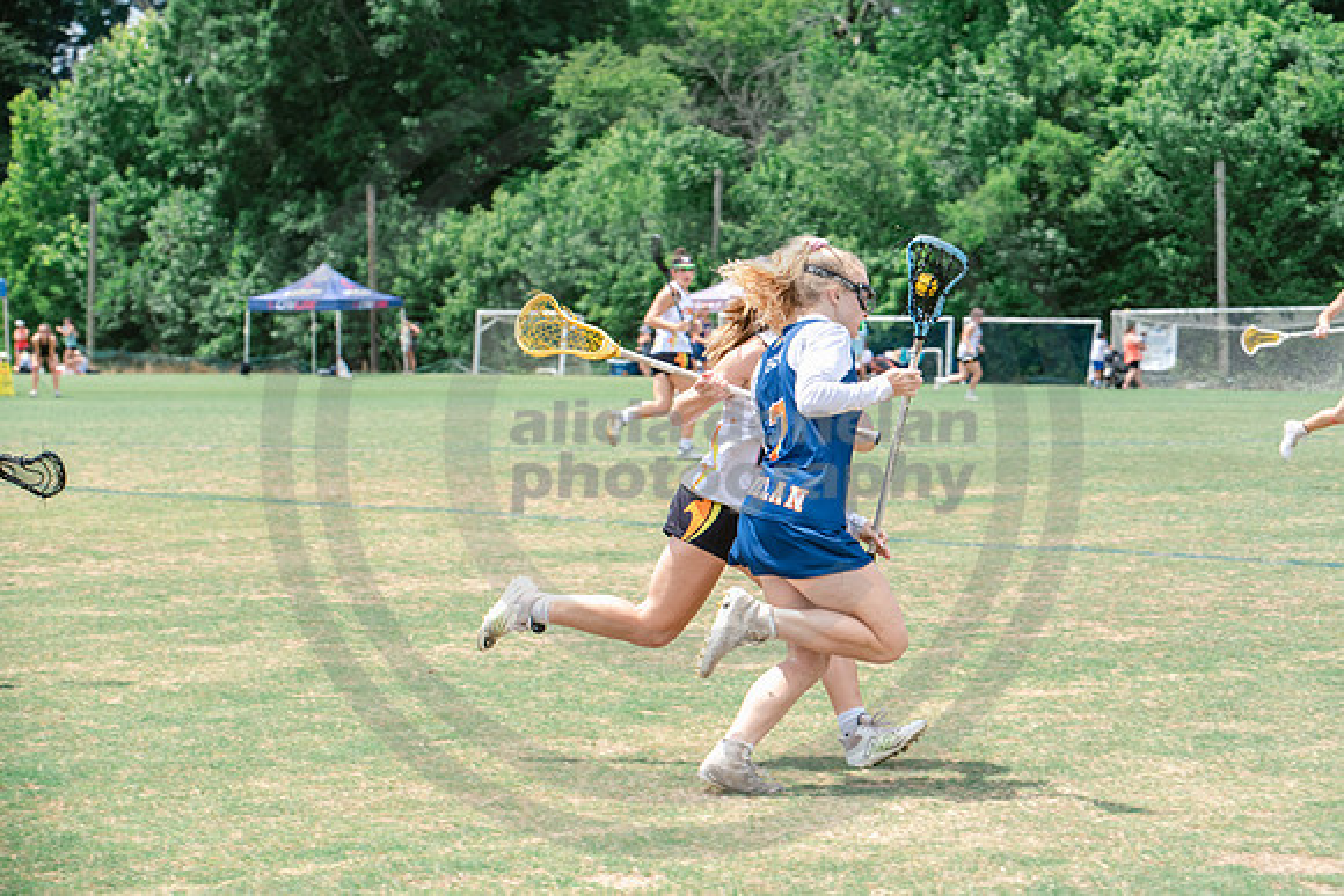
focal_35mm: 110
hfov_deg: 18.6
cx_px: 672
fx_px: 4107
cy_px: 448
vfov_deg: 12.5
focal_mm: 110
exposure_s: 1/800
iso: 250
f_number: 7.1
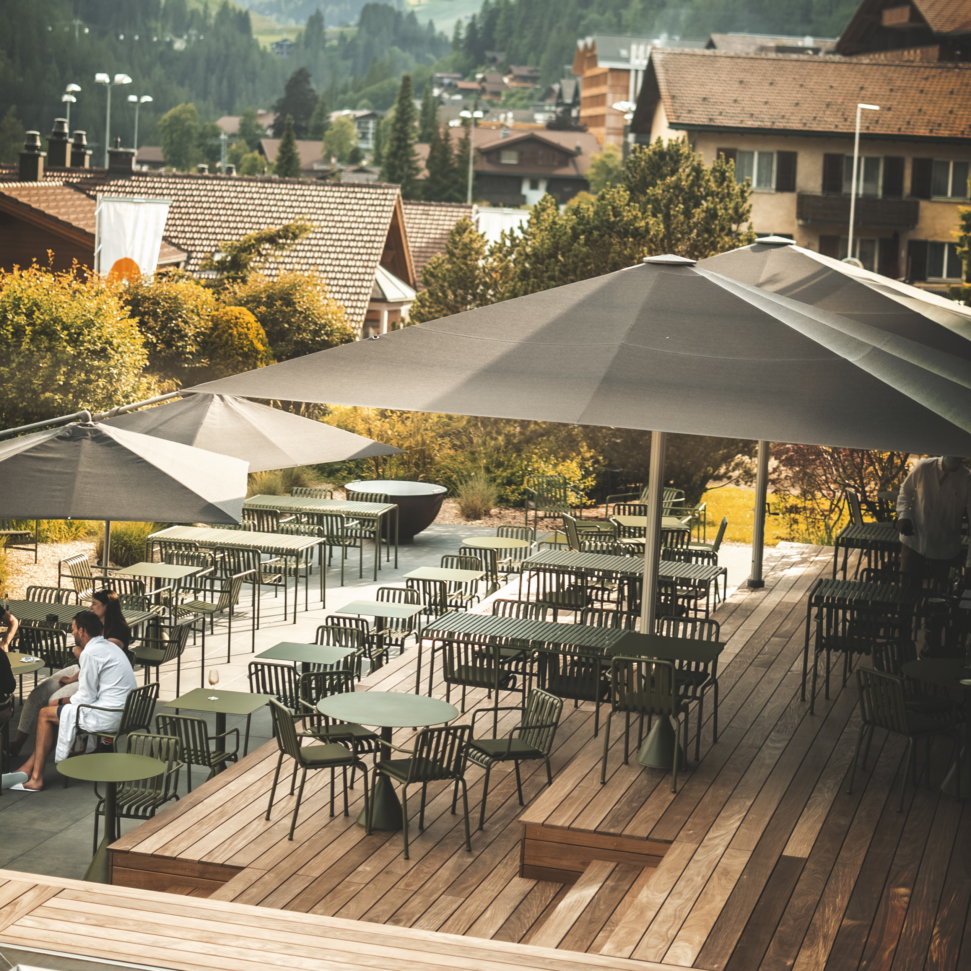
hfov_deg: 24.3
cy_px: 314
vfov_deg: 24.2
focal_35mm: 71
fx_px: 2253
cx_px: 481
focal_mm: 50
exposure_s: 1/50
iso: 640
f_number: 1.8
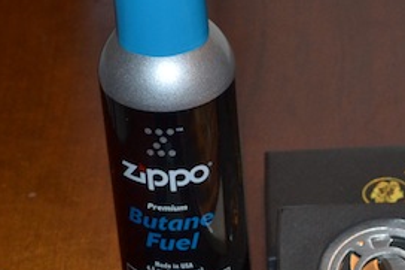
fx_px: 2383
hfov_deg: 9.6
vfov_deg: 6.4
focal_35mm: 212
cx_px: 485
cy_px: 344
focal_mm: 48
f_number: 5.6
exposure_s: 1/30
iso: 800
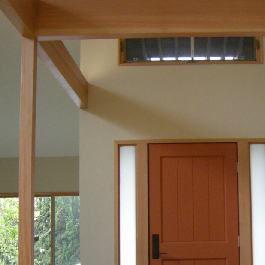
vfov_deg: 30.1
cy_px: 197
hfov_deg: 30.1
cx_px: 199
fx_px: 485
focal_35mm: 56
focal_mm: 4.7
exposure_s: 1/127
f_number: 2.8
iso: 290
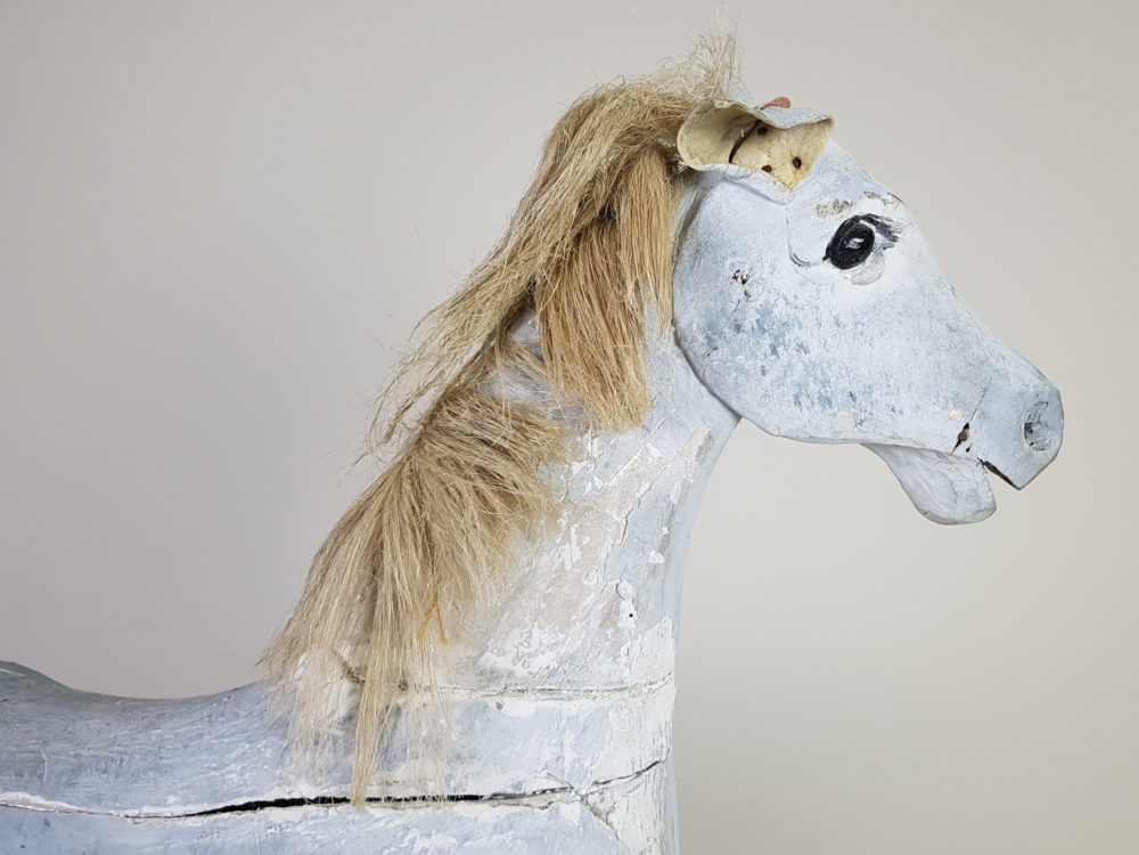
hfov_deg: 67.3
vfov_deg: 53.1
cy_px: 428
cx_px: 570
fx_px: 856
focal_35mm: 26
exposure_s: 1/50
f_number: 1.7
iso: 80
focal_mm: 4.2
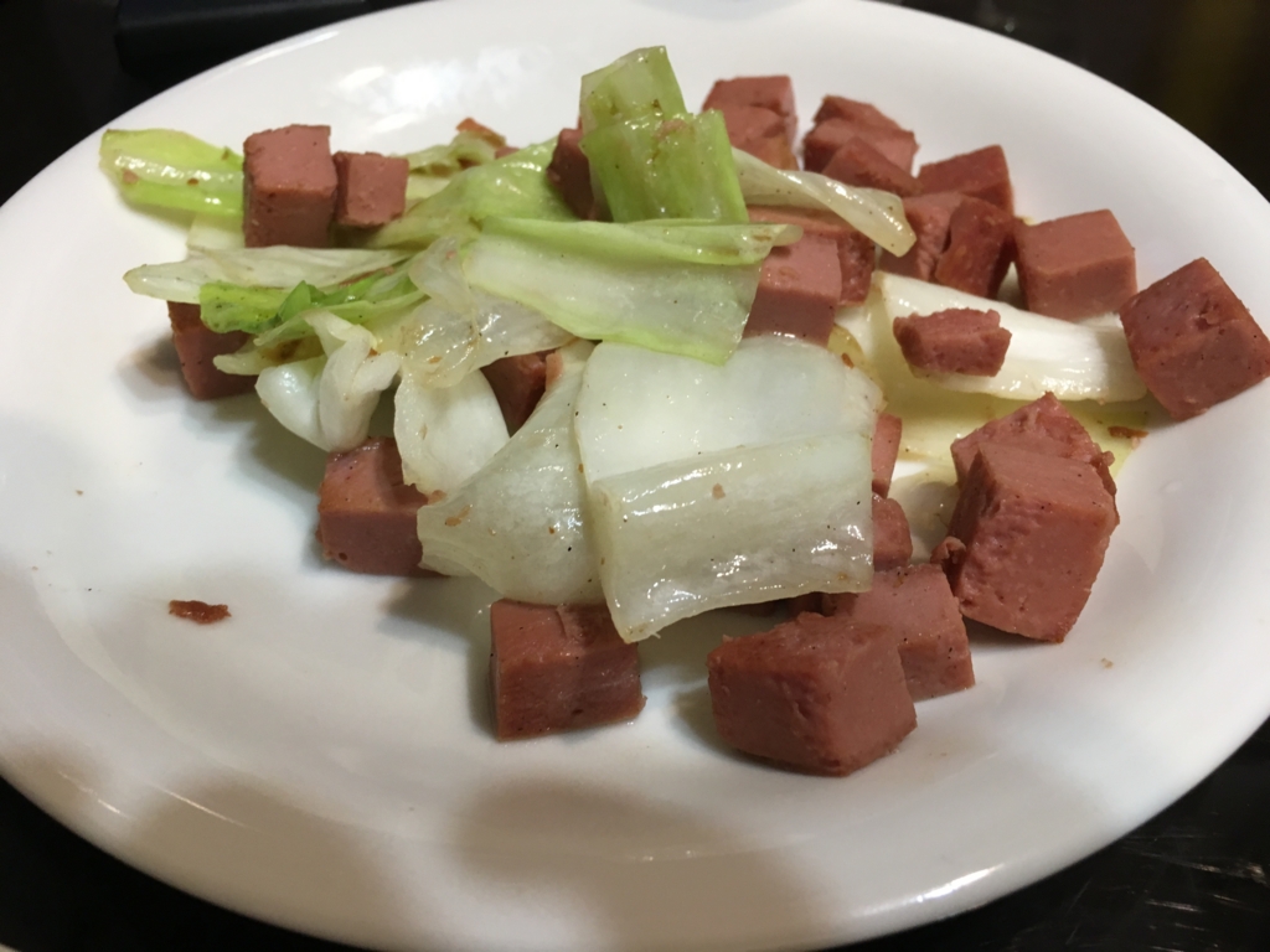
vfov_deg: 48.2
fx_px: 1064
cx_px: 635
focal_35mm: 29
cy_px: 476
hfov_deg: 61.7
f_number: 2.2
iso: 125
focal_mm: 4.15
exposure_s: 1/33
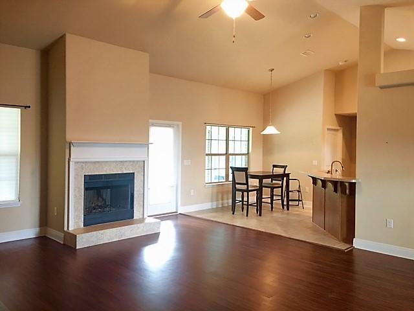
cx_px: 207
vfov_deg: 48.2
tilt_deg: -0.9
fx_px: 347
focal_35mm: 29
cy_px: 156
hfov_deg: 61.7
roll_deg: -1.1
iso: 125
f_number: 2.2
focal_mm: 4.15
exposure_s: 1/17
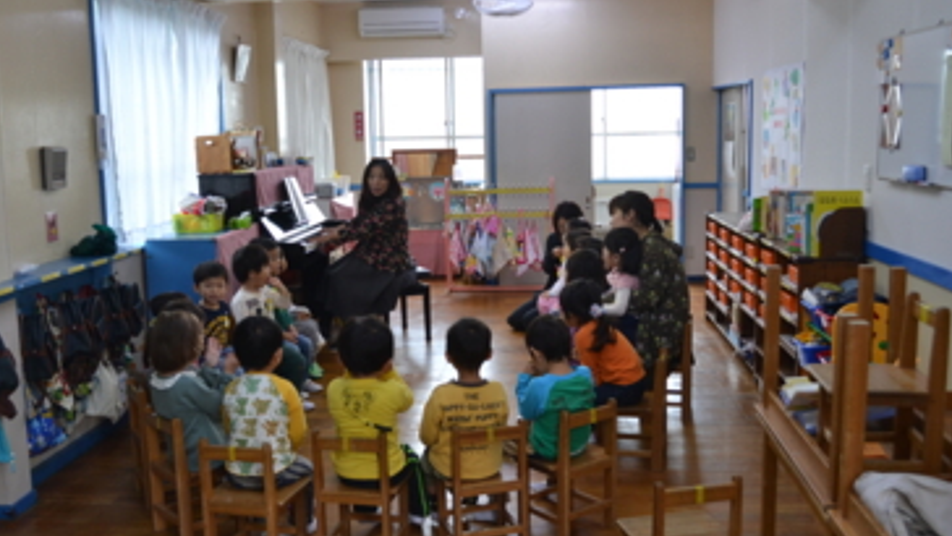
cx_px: 460
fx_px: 960
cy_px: 263
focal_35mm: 38
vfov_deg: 31.2
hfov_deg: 52.8
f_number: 4.5
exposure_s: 1/80
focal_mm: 22
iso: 400
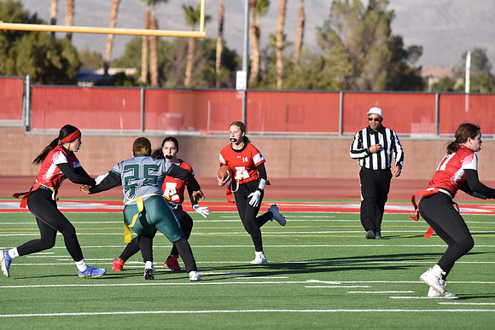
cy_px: 165
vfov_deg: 4.9
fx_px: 3851
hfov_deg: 7.4
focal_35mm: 280
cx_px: 248
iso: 800
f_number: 5.6
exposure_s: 1/4000
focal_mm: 280
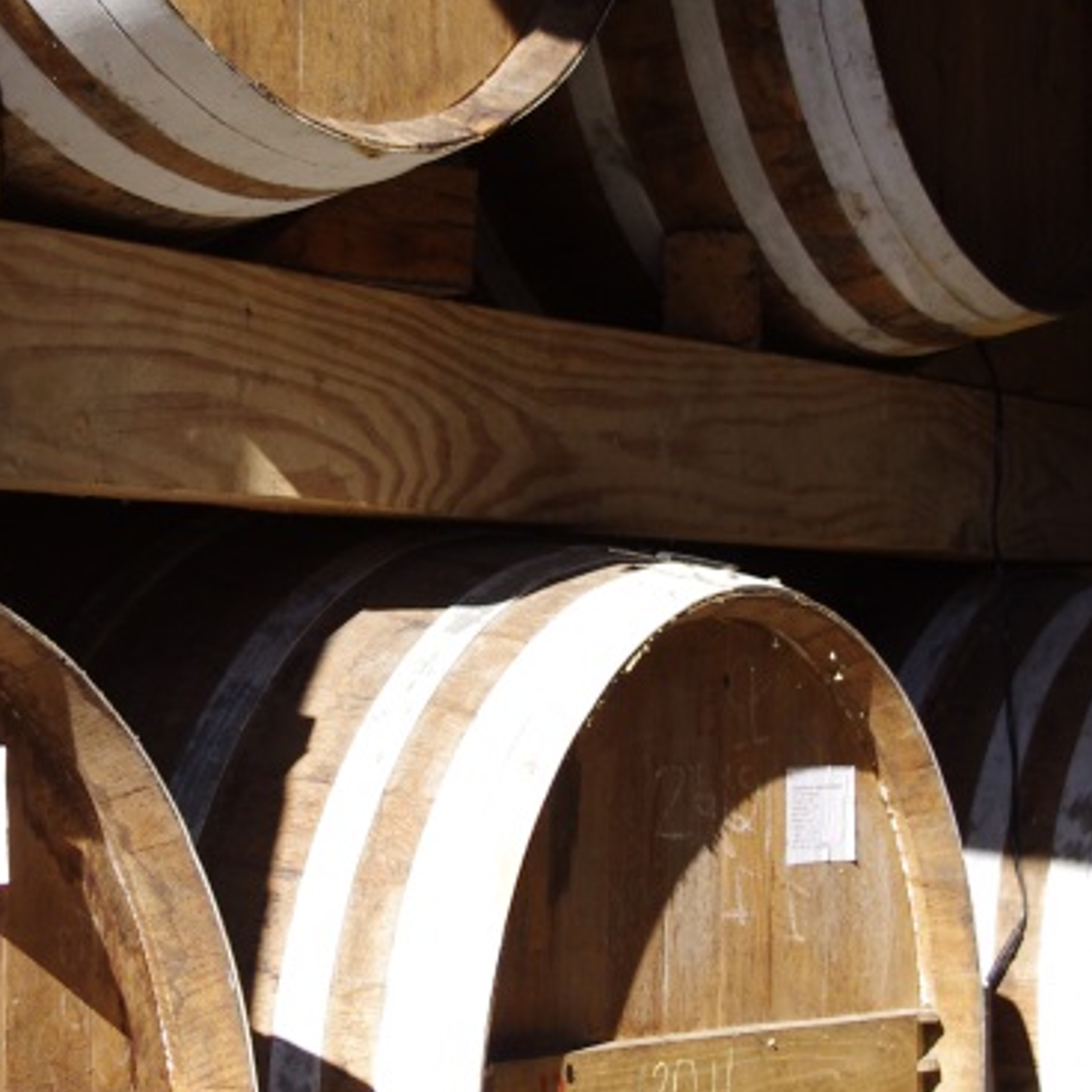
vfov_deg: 20.4
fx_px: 3034
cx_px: 356
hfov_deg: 20.3
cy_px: 499
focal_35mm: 85
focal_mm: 24.38
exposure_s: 1/1600
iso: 400
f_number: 4
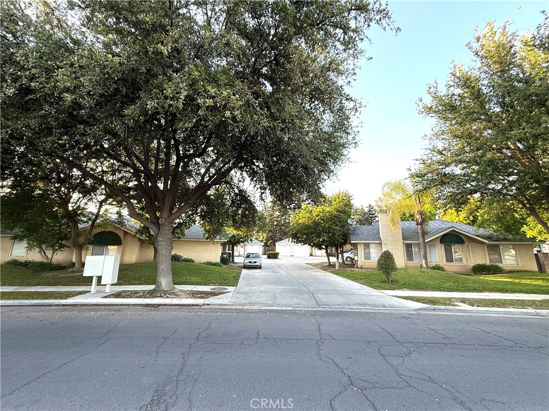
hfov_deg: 102.1
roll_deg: -1.0
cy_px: 206
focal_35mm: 14
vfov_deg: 85.7
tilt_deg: +10.7
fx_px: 222
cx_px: 274
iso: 64
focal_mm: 2.22
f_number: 2.2
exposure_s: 1/165
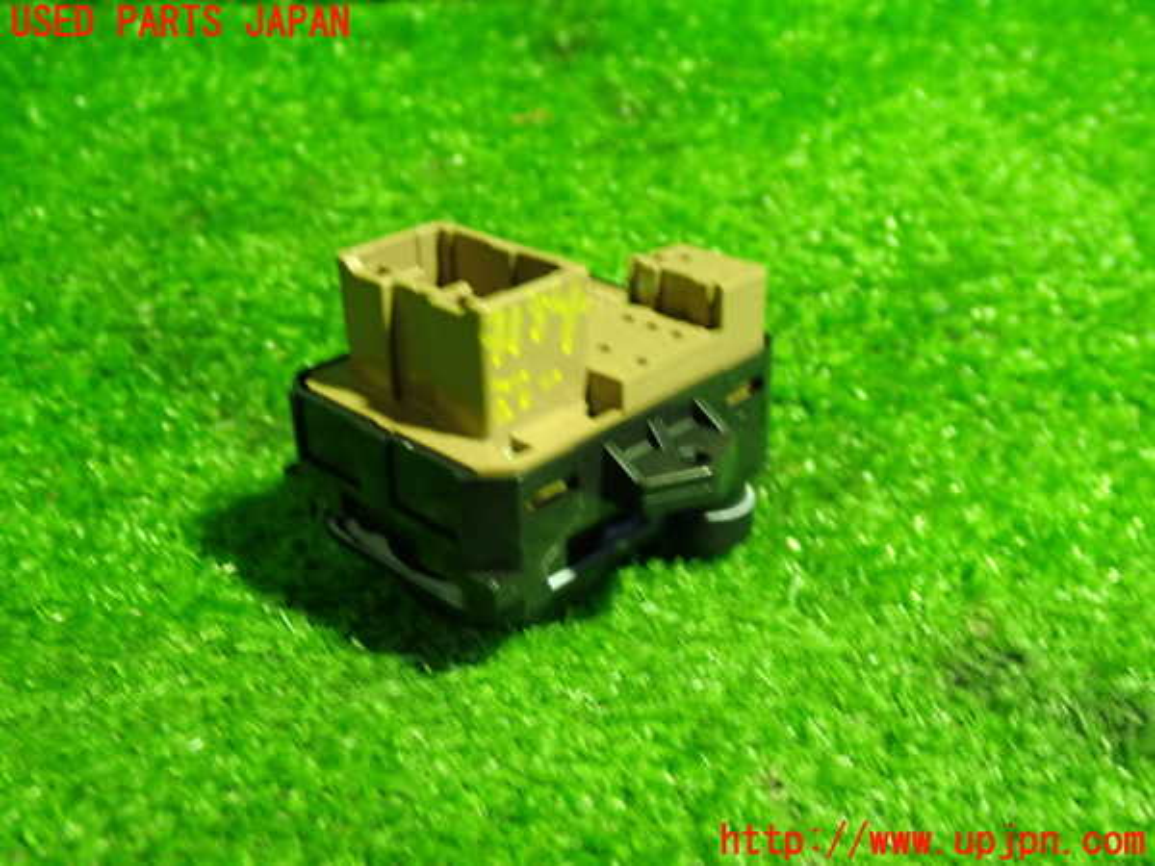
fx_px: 1268
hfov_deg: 49.0
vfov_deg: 37.7
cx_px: 578
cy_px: 433
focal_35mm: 38
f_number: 2.7
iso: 800
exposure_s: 1/30
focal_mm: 6.83
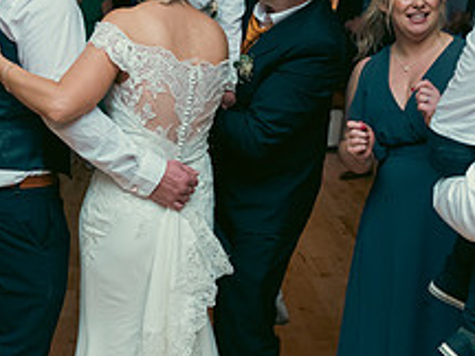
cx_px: 174
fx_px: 851
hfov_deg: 31.0
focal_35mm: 62
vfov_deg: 23.3
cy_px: 65
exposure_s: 1/160
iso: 500
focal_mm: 24
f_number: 3.5
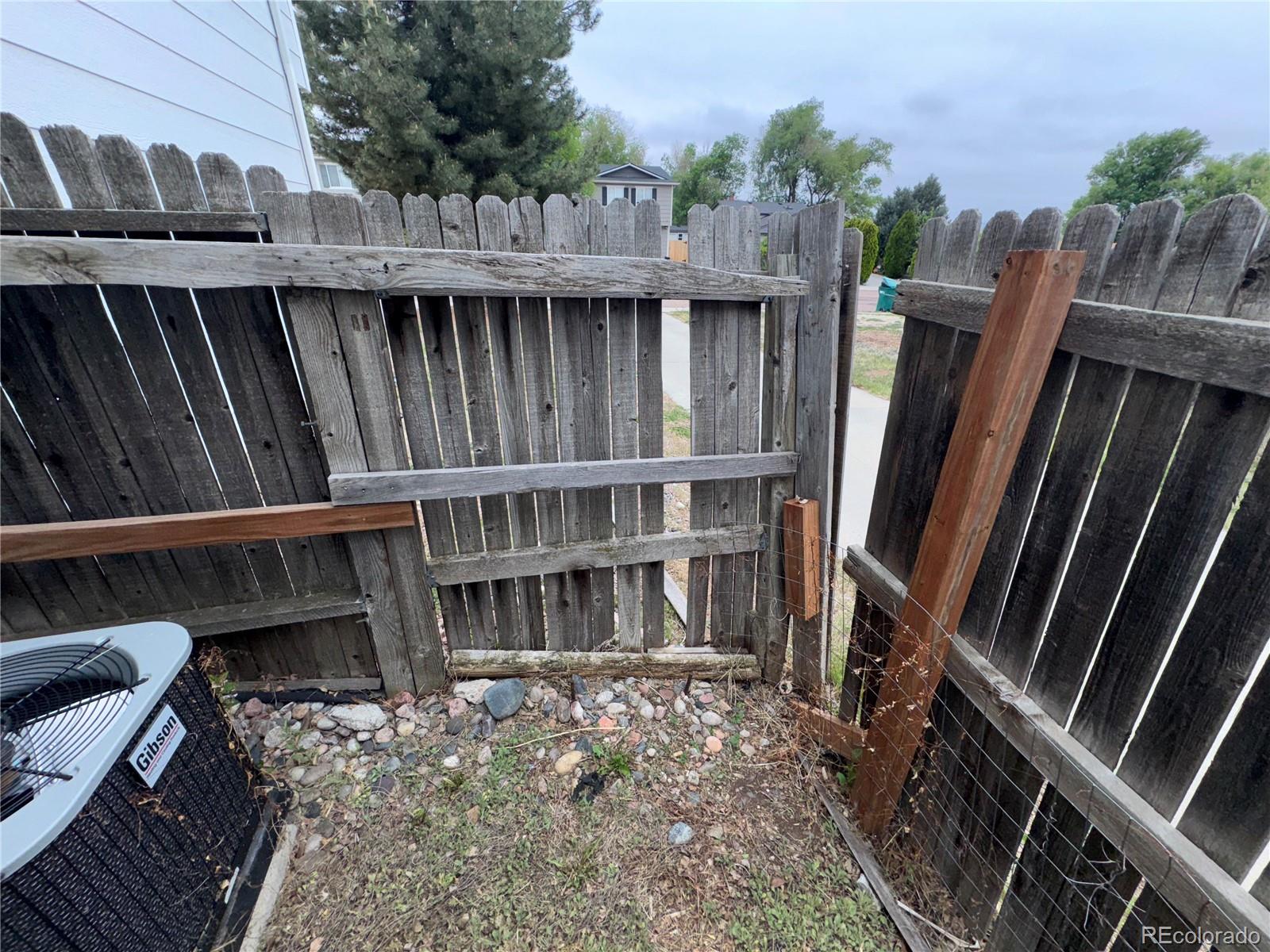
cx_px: 635
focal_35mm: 14
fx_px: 514
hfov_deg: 102.1
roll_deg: -0.8
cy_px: 476
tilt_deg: -26.1
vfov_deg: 85.7
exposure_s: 1/143
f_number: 2.2
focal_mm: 2.22
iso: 32
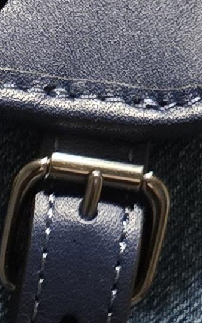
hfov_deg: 6.9
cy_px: 638
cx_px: -262
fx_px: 1594
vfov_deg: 10.6
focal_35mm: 181
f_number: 1.8
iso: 1250
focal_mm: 5.4
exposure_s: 1/40
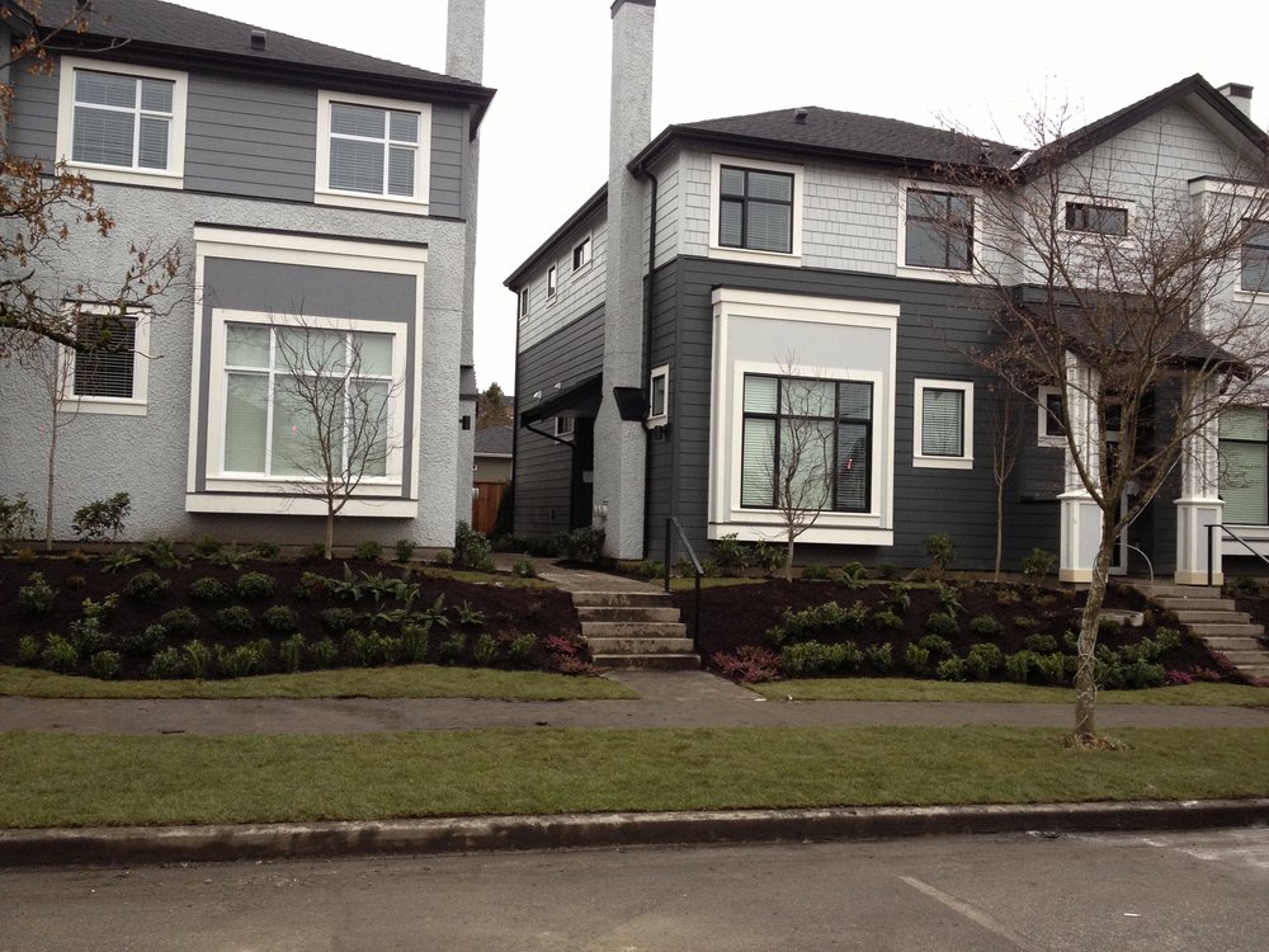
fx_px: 1283
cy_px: 476
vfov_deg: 40.7
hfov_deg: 52.6
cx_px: 634
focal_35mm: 35
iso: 100
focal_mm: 4.28
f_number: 2.4
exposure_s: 1/40
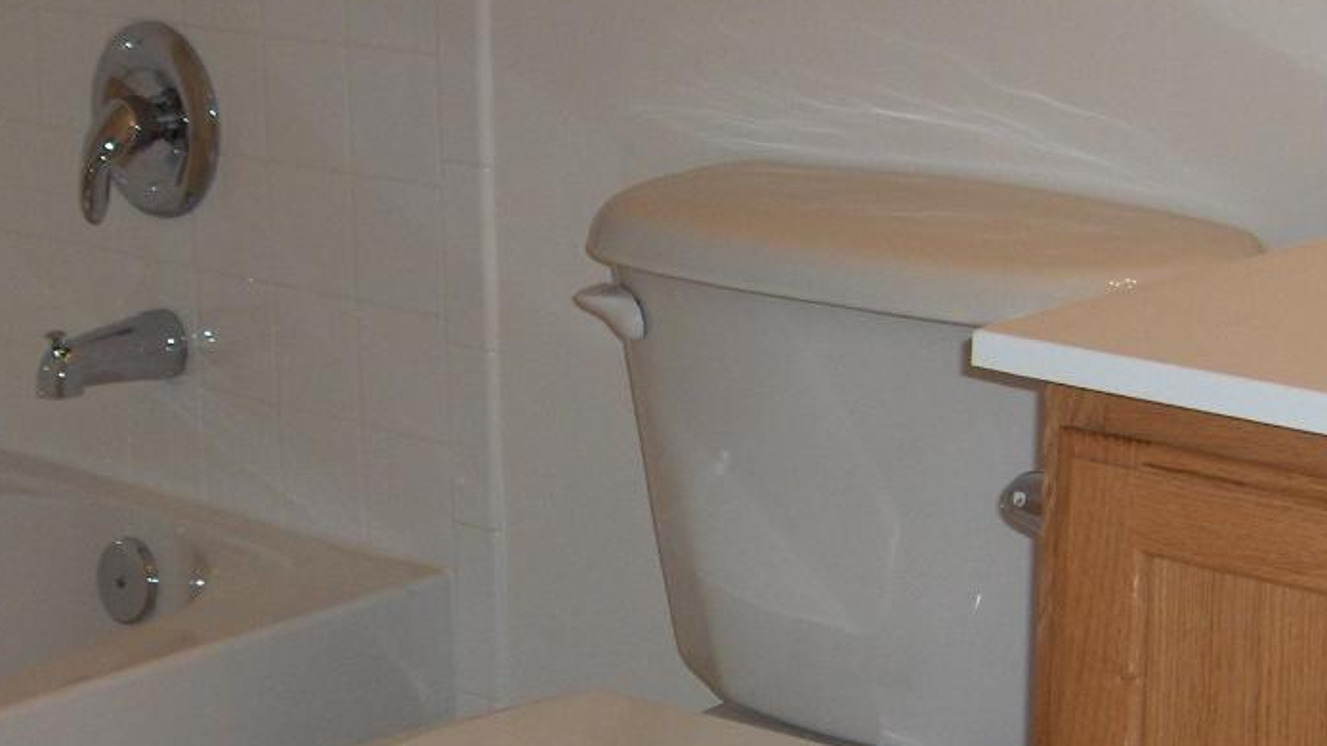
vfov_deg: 13.6
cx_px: 678
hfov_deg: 24.2
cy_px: 668
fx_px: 3097
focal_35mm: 88
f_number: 2.8
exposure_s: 1/60
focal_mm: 8
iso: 100
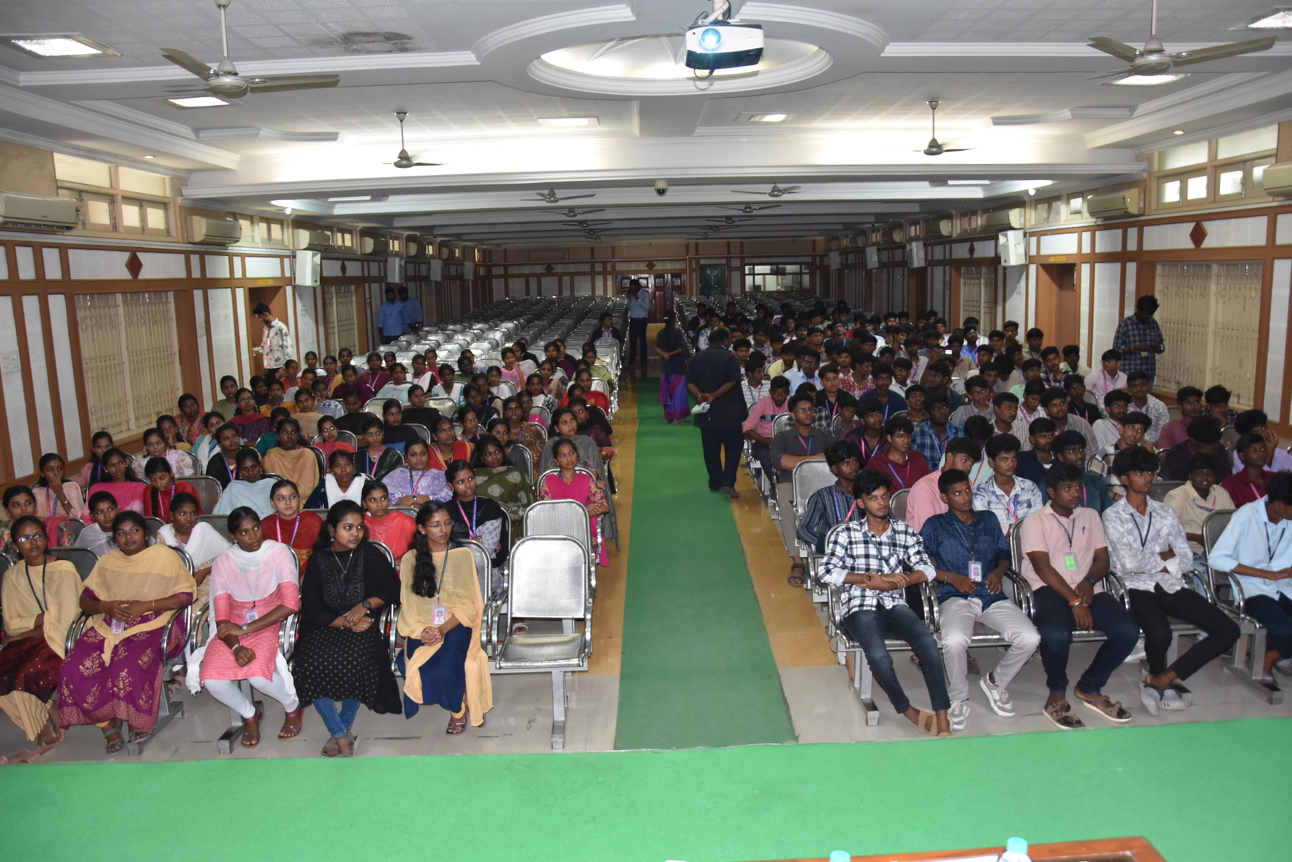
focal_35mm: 27
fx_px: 969
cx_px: 646
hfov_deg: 67.4
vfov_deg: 48.0
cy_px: 431
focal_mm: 18
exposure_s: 1/60
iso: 800
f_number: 3.5
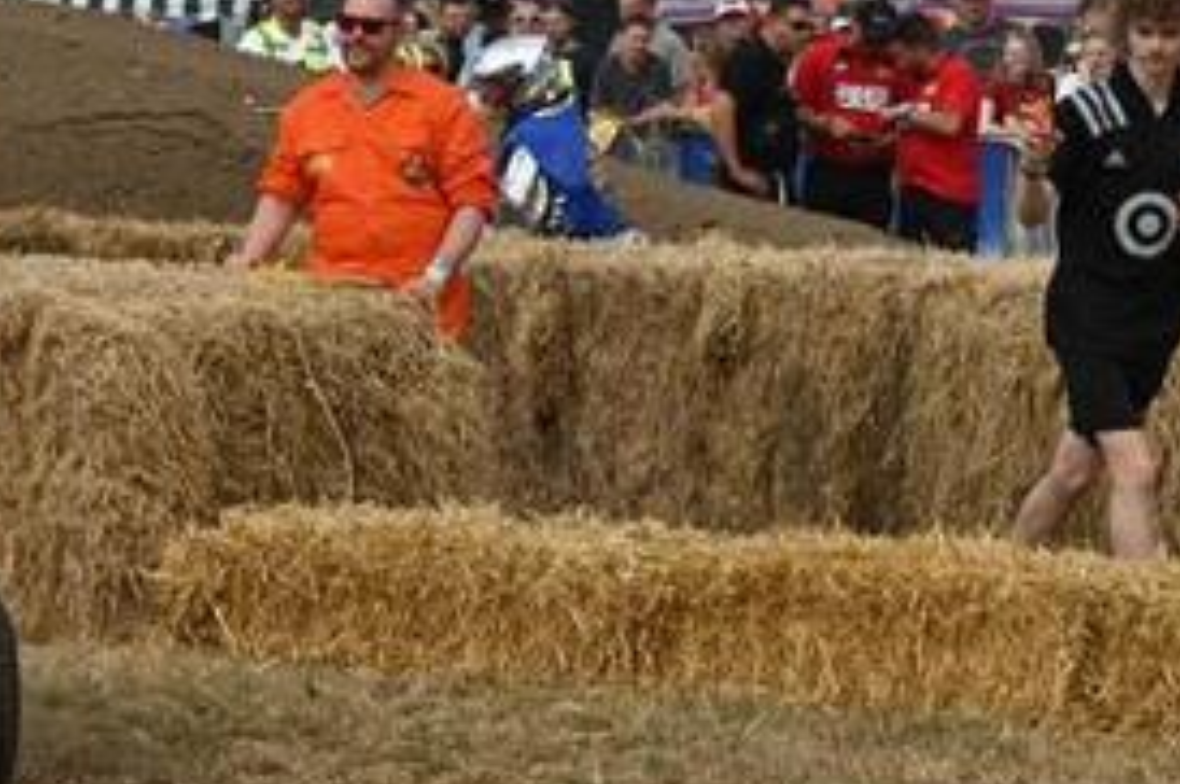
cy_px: -11
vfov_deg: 5.4
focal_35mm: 253
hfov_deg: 7.9
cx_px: -805
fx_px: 8283
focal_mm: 70
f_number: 5.6
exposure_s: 1/500
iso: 140
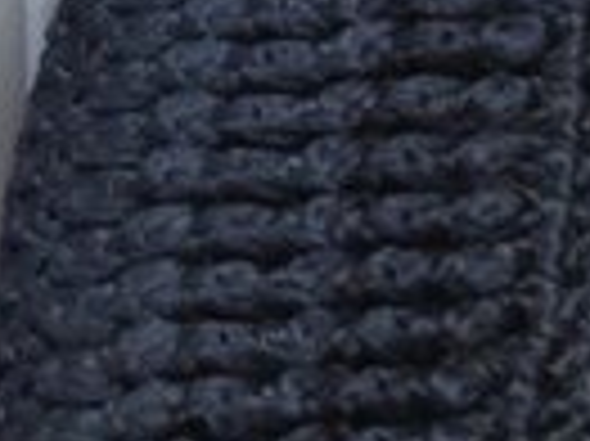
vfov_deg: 8.0
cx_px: -712
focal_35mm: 176
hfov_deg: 10.1
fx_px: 2997
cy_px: -439
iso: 100
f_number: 2.4
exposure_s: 1/100
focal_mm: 4.28
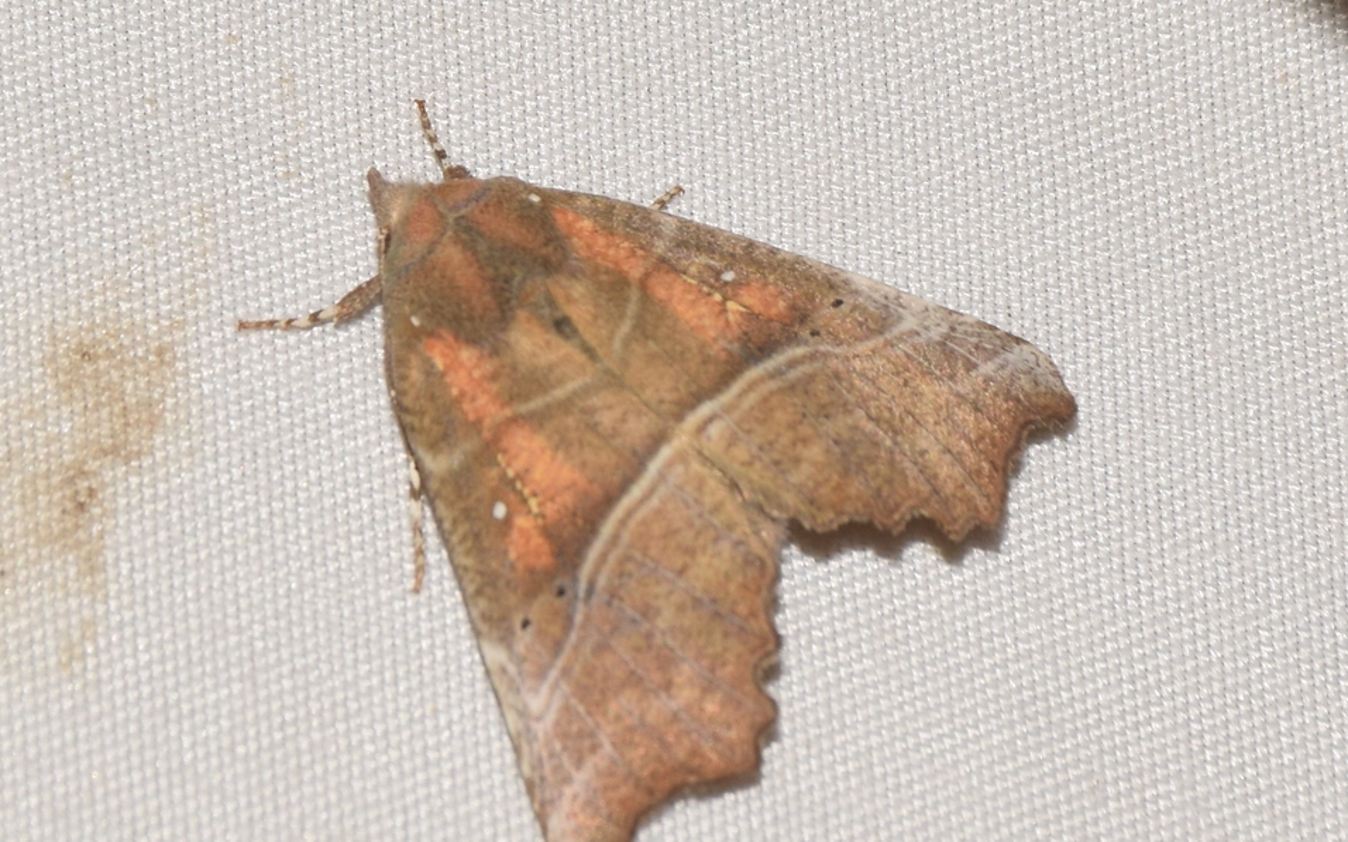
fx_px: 7897
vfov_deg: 6.1
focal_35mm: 215
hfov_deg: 9.8
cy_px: 422
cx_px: 674
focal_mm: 140
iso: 100
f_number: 13
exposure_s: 1/160
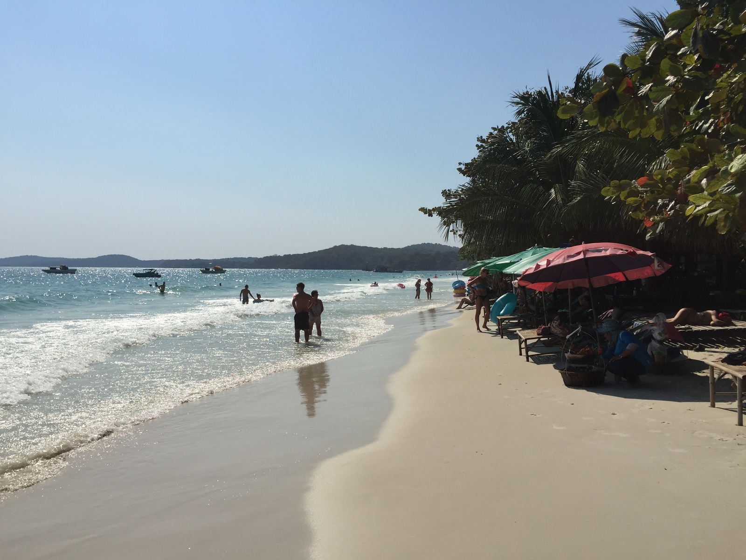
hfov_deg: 61.7
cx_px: 373
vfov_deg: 48.2
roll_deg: -1.5
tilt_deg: -0.6
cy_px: 280
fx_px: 625
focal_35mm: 29
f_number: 2.2
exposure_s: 1/6623
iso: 32
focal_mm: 4.15
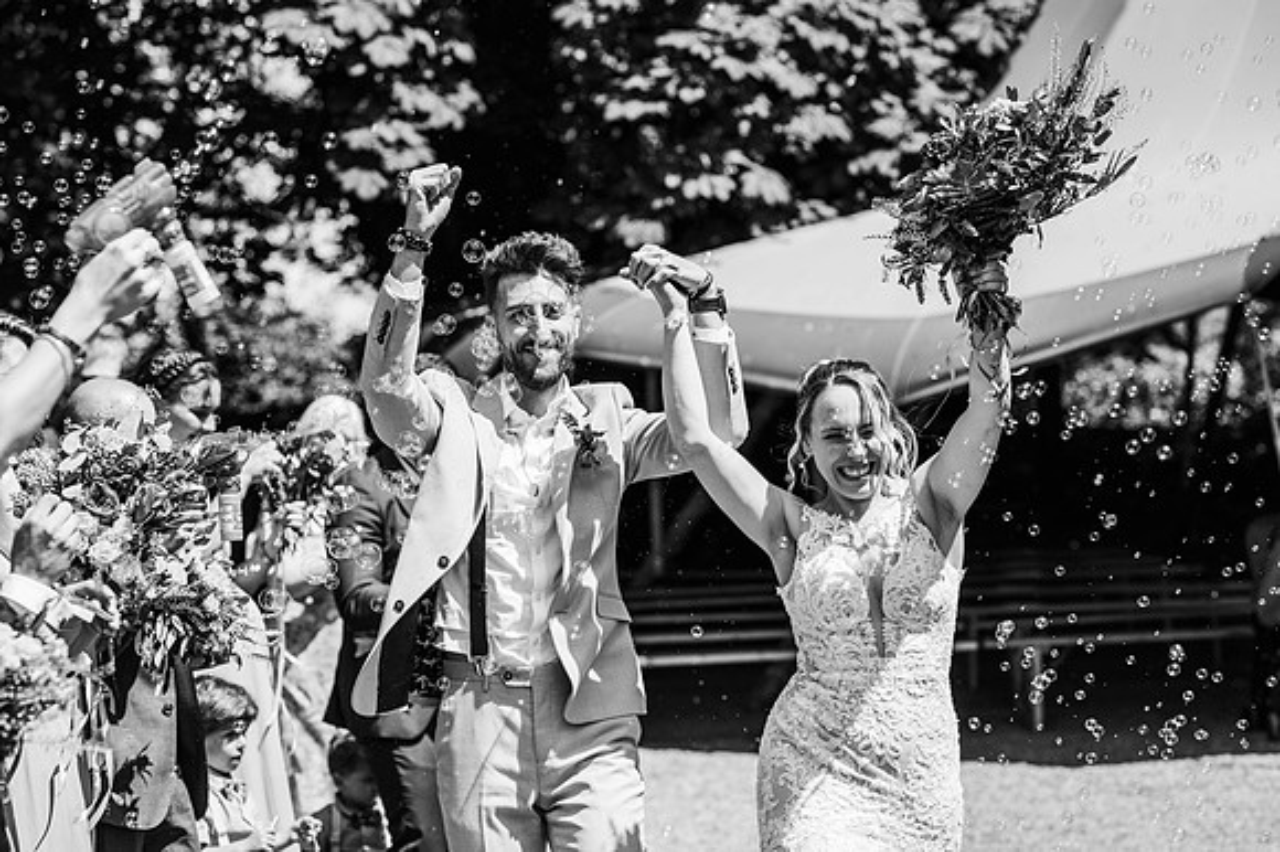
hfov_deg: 23.9
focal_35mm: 85
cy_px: 426
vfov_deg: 16.1
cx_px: 640
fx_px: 3020
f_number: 4
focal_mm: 85
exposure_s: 1/1250
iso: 100
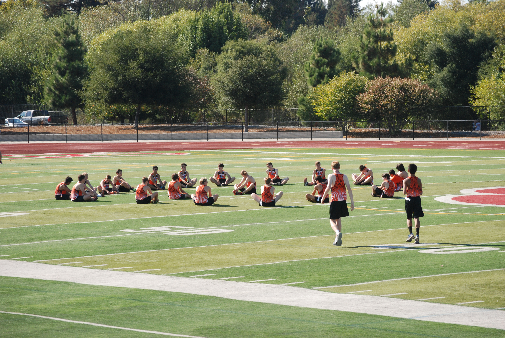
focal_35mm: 147
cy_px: 169
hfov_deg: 13.9
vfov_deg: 9.4
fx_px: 2065
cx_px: 252
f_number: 7.1
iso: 400
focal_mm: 98
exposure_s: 1/800
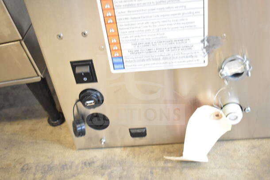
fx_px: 338
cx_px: 135
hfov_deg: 43.6
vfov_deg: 29.9
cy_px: 90
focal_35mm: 45
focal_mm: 30
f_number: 4.2
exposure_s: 1/50
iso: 2500
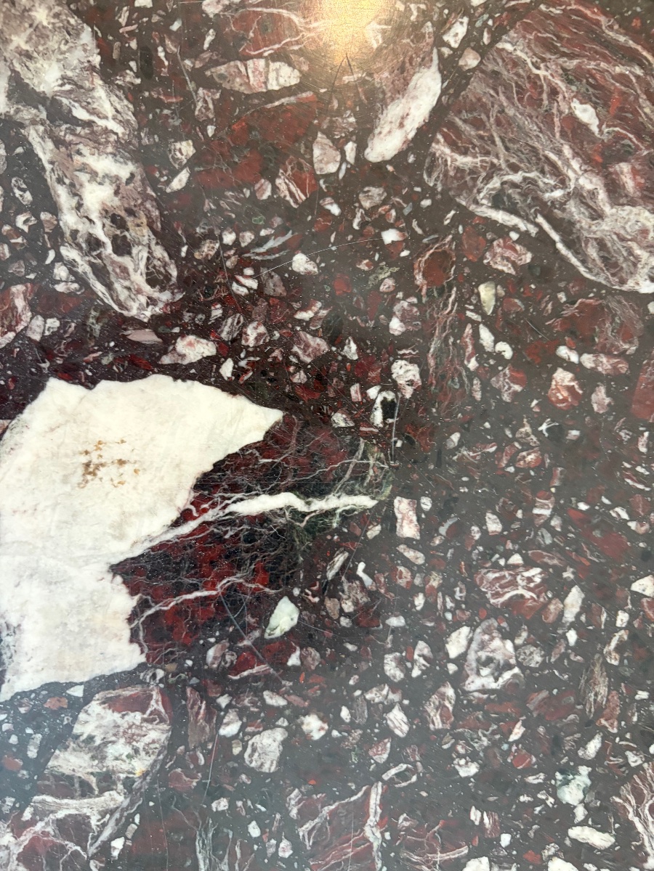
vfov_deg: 67.3
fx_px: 655
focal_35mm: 26
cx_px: 327
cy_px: 436
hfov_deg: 53.1
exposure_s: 1/50
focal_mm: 5.96
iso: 320
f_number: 1.6
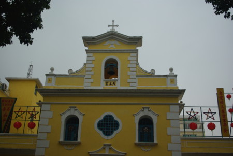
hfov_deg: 46.4
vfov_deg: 32.0
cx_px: 116
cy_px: 78
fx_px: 272
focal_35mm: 42
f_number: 4
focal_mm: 28.13
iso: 100
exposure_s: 1/60
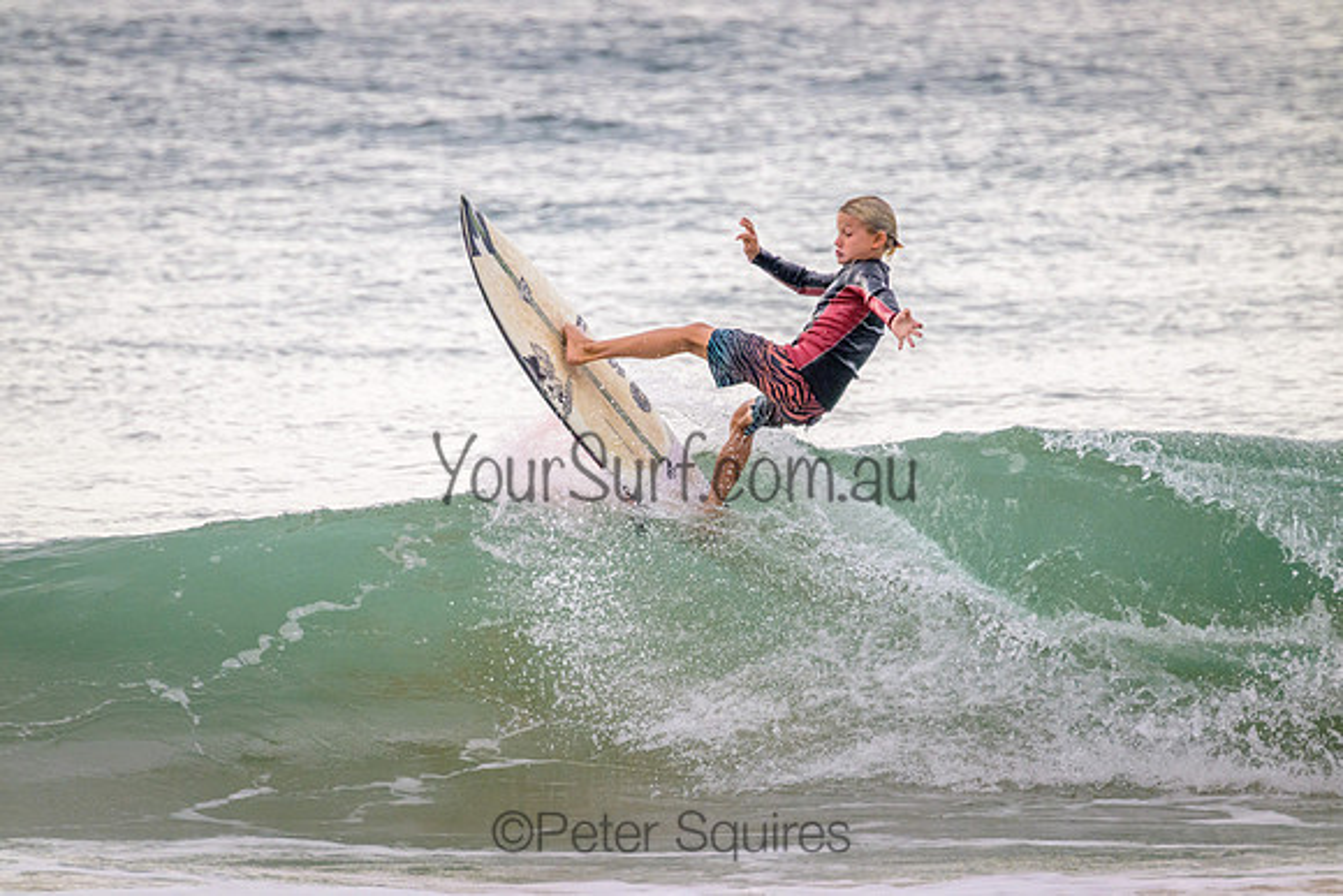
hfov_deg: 2.6
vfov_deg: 1.7
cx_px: 672
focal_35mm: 800
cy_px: 448
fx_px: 29850
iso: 2000
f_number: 11
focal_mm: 800
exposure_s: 1/2000
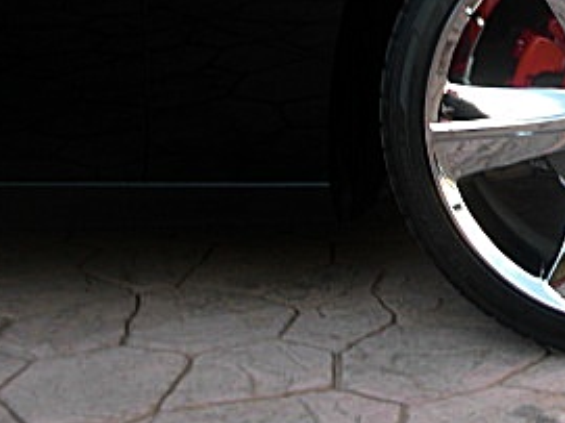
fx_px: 1387
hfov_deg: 21.8
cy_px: 31
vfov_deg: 17.1
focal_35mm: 85
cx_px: 619
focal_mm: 6.3
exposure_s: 1/100
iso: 50
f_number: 2.8
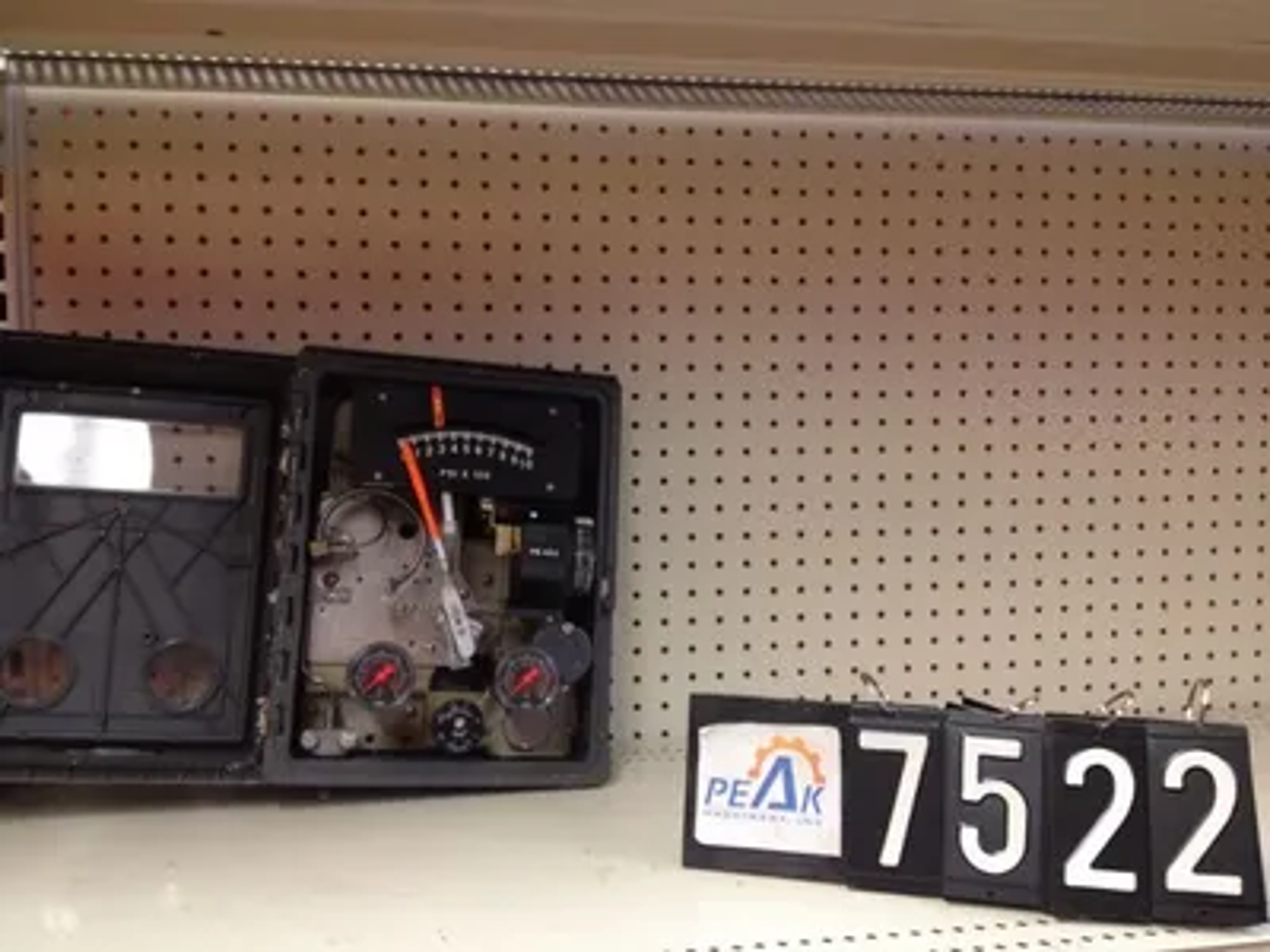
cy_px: 476
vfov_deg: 40.7
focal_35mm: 35
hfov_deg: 52.6
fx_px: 1284
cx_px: 635
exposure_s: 1/20
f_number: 2.4
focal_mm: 4.28
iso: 100
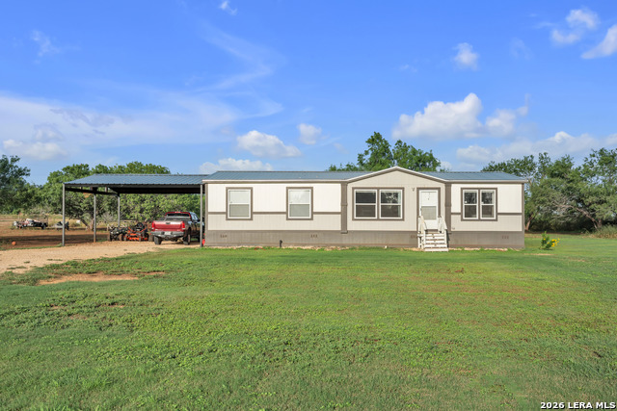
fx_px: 622
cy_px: 206
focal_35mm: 36
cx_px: 308
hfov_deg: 52.7
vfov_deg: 36.6
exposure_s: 1/25
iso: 160
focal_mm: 36.3
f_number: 8
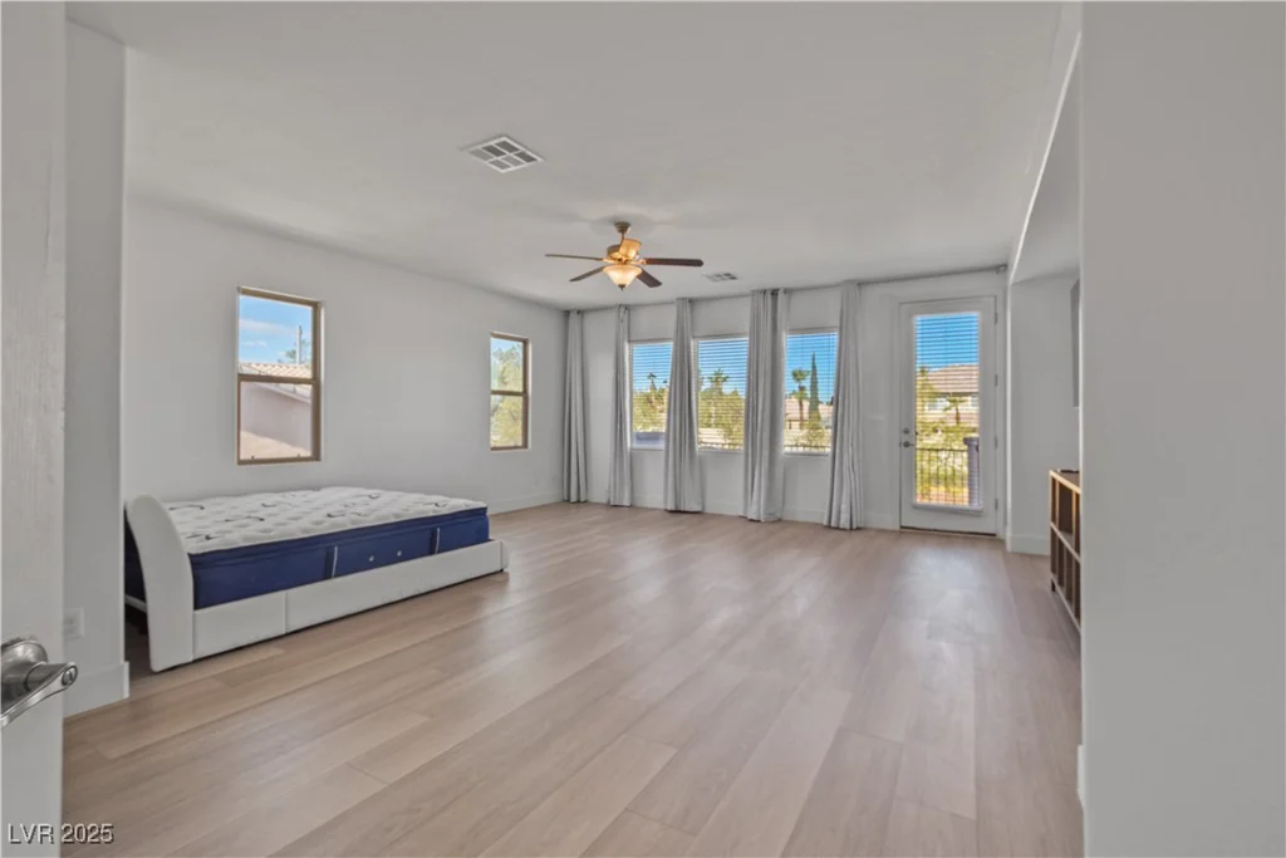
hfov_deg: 100.4
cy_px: 429
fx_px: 536
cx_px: 643
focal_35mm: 15
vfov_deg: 77.3
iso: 400
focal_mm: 10
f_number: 8
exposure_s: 1/6
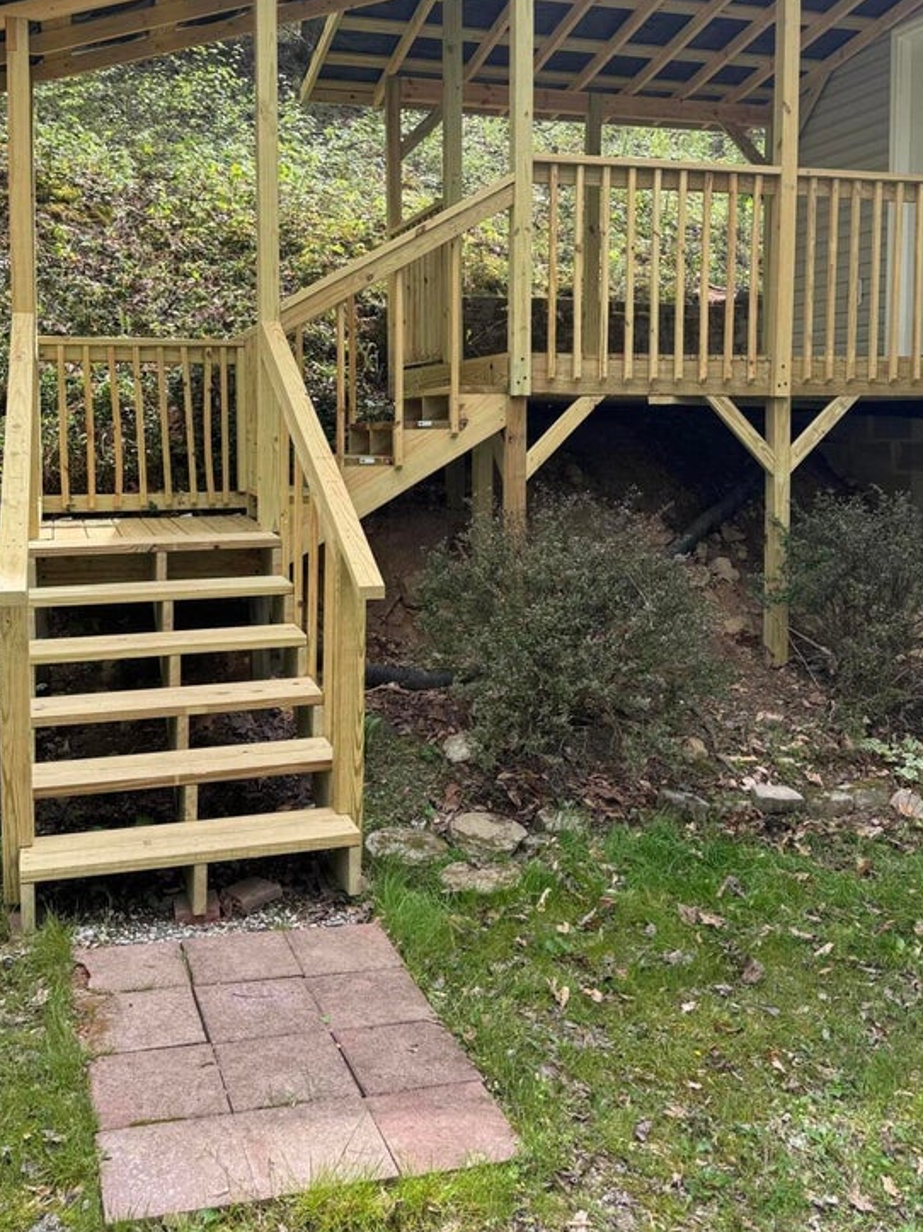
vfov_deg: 53.5
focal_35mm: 34
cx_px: 439
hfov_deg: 41.8
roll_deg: +0.1
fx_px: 1209
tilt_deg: -3.1
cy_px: 482
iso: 80
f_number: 1.78
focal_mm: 6.76
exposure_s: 1/952
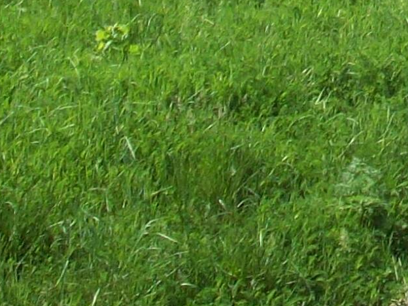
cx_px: 681
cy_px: -357
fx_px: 2098
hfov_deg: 10.6
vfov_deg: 7.9
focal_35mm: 178
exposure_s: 1/270
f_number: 5.6
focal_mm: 6.2
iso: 80
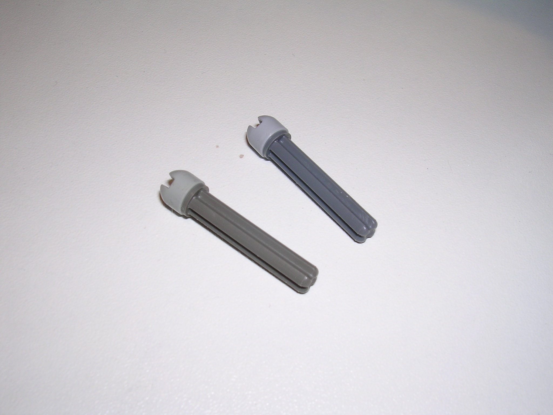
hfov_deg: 49.0
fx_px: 607
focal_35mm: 38
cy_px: 208
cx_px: 276
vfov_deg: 37.7
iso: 100
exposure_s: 1/60.1
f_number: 5.6
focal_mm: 5.8
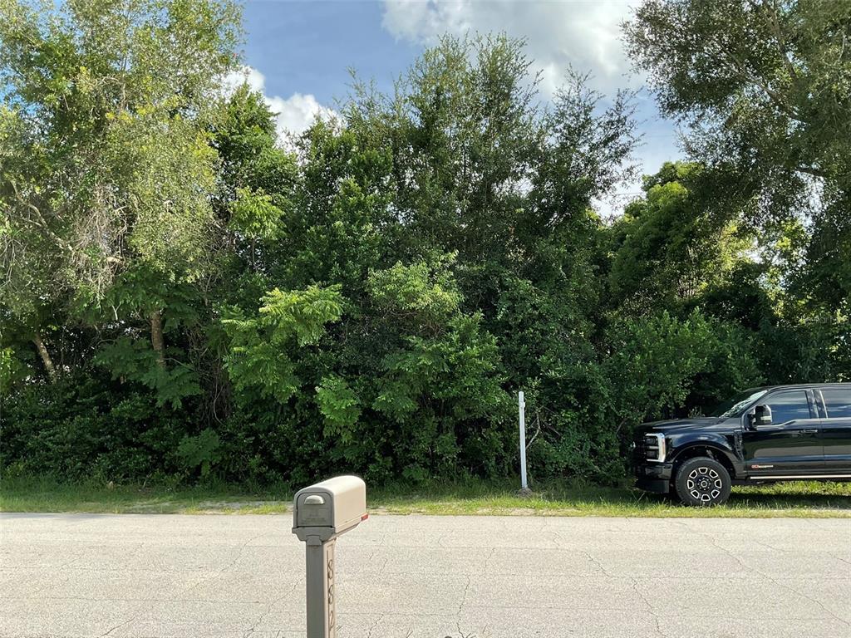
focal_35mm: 29
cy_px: 319
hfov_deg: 61.7
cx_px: 426
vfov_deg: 48.2
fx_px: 713
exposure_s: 1/1015
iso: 16
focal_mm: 3
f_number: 1.8
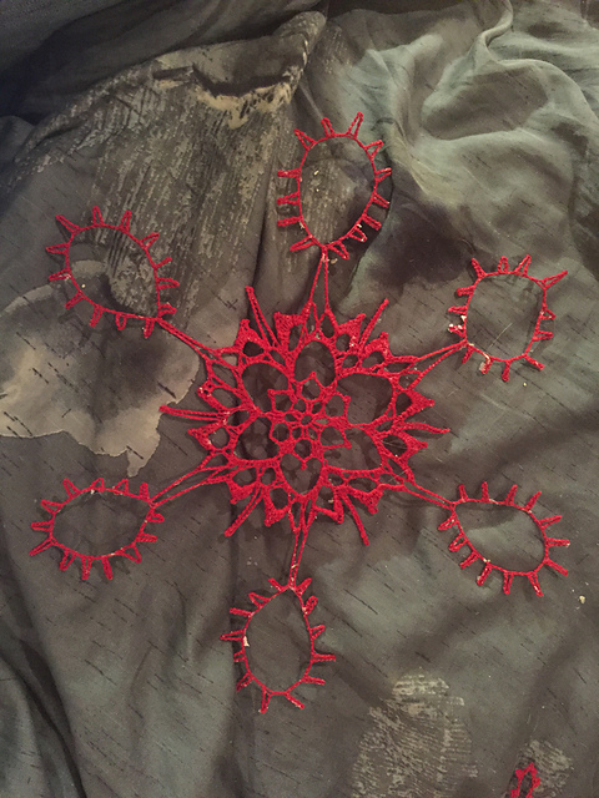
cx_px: 300
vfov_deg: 61.7
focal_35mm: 29
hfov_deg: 48.2
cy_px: 399
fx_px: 669
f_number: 2.2
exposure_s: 1/15
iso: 500
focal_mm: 4.15
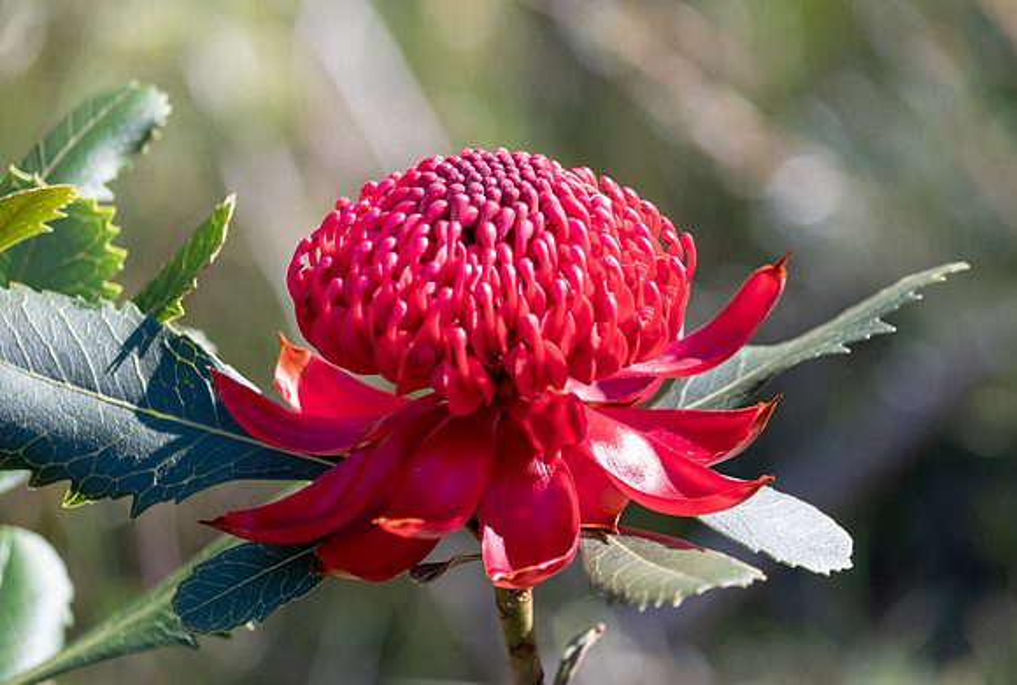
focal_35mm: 173
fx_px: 4912
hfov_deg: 11.8
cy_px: 310
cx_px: 548
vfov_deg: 8.0
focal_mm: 105
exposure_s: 1/250
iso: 200
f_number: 5
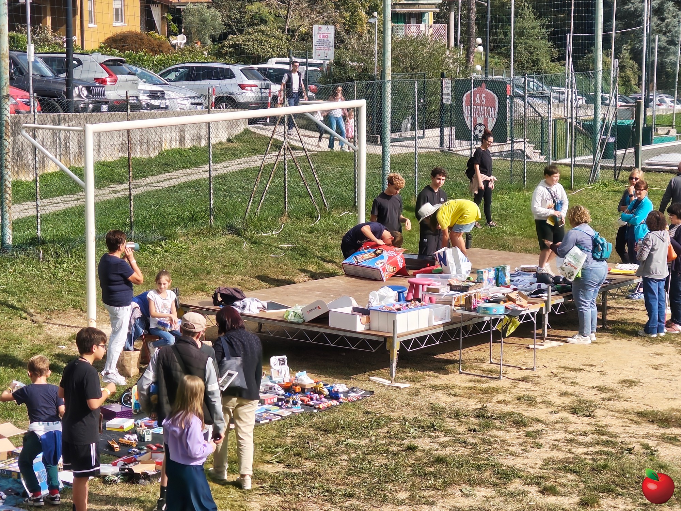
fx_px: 1967
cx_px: 340
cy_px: 256
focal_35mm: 100
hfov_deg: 19.6
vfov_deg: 14.8
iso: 50
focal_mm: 7.1
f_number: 2
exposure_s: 1/984
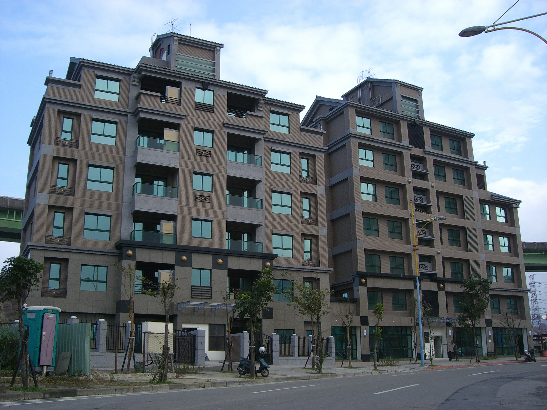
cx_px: 274
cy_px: 205
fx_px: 600
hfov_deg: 49.0
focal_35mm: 38
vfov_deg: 37.7
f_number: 4.3
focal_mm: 6.2
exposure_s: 1/250
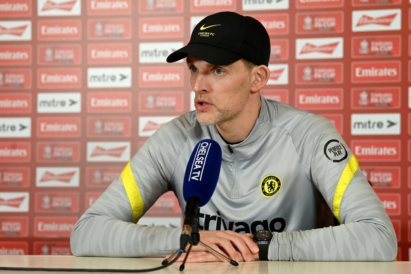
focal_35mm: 110
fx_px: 1256
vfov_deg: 12.5
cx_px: 206
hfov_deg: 18.6
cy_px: 137
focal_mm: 110
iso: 2500
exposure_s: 1/400
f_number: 4
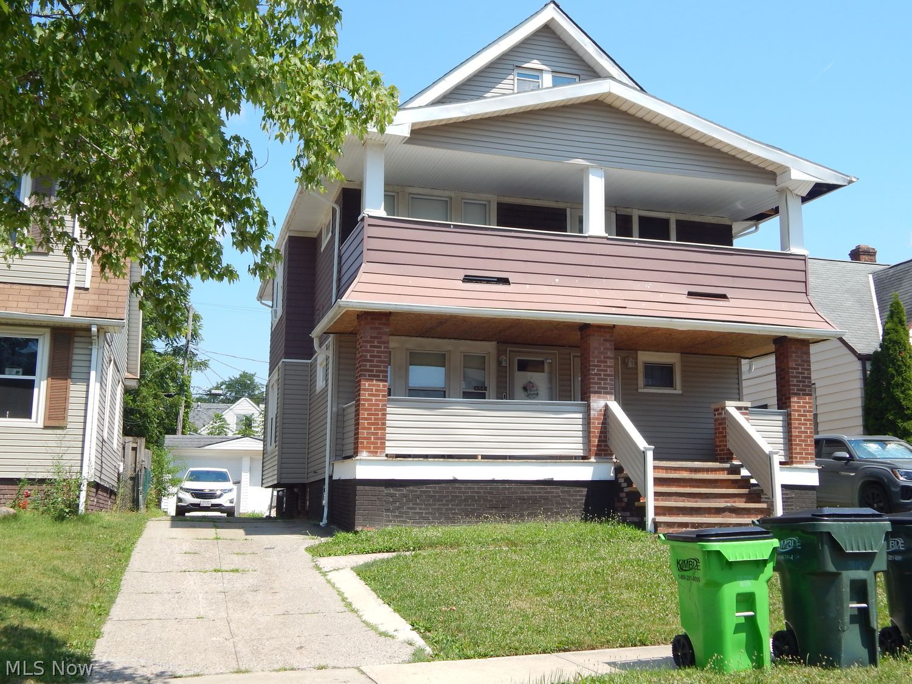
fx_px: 1001
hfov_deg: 49.0
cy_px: 342
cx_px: 456
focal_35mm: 38
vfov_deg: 37.7
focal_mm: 6.8
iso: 125
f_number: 3.4
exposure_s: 1/800
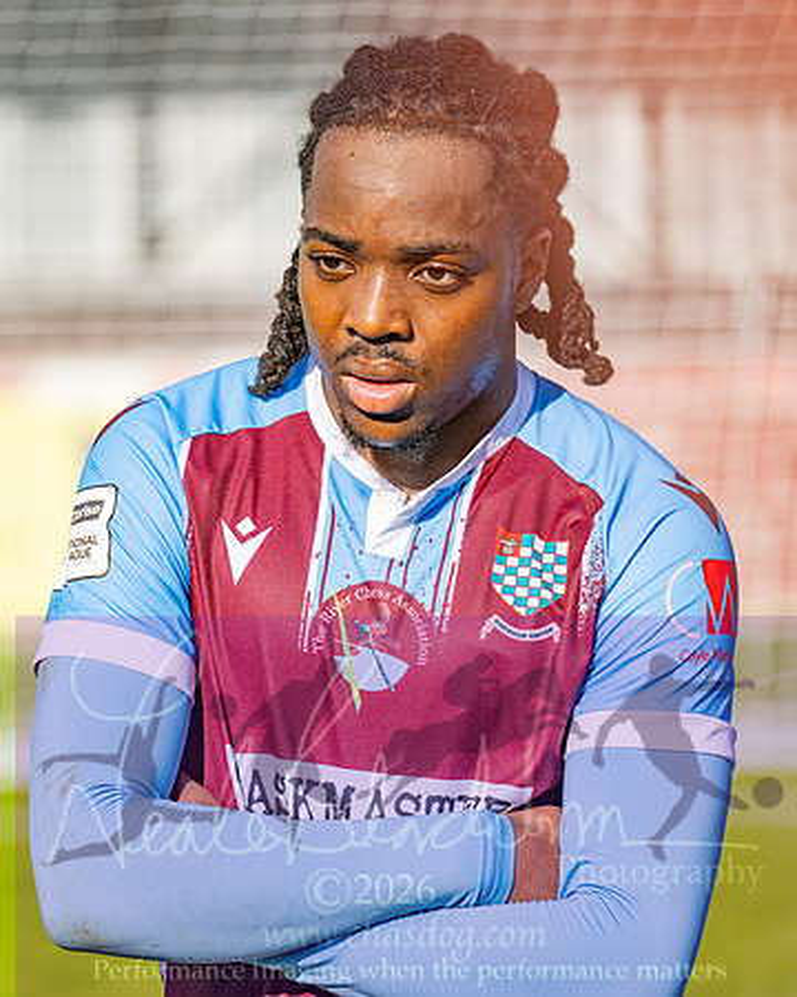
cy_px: 500
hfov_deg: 6.4
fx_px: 7119
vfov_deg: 8.0
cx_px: 303
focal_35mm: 241
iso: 400
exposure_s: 1/4000
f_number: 4
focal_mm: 170
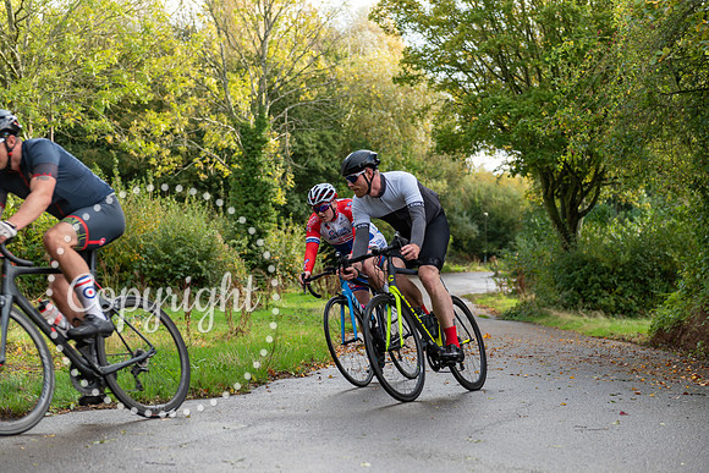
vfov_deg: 21.9
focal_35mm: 62
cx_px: 354
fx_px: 1221
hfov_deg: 32.4
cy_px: 236
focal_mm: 62
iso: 200
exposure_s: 1/400
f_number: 3.2
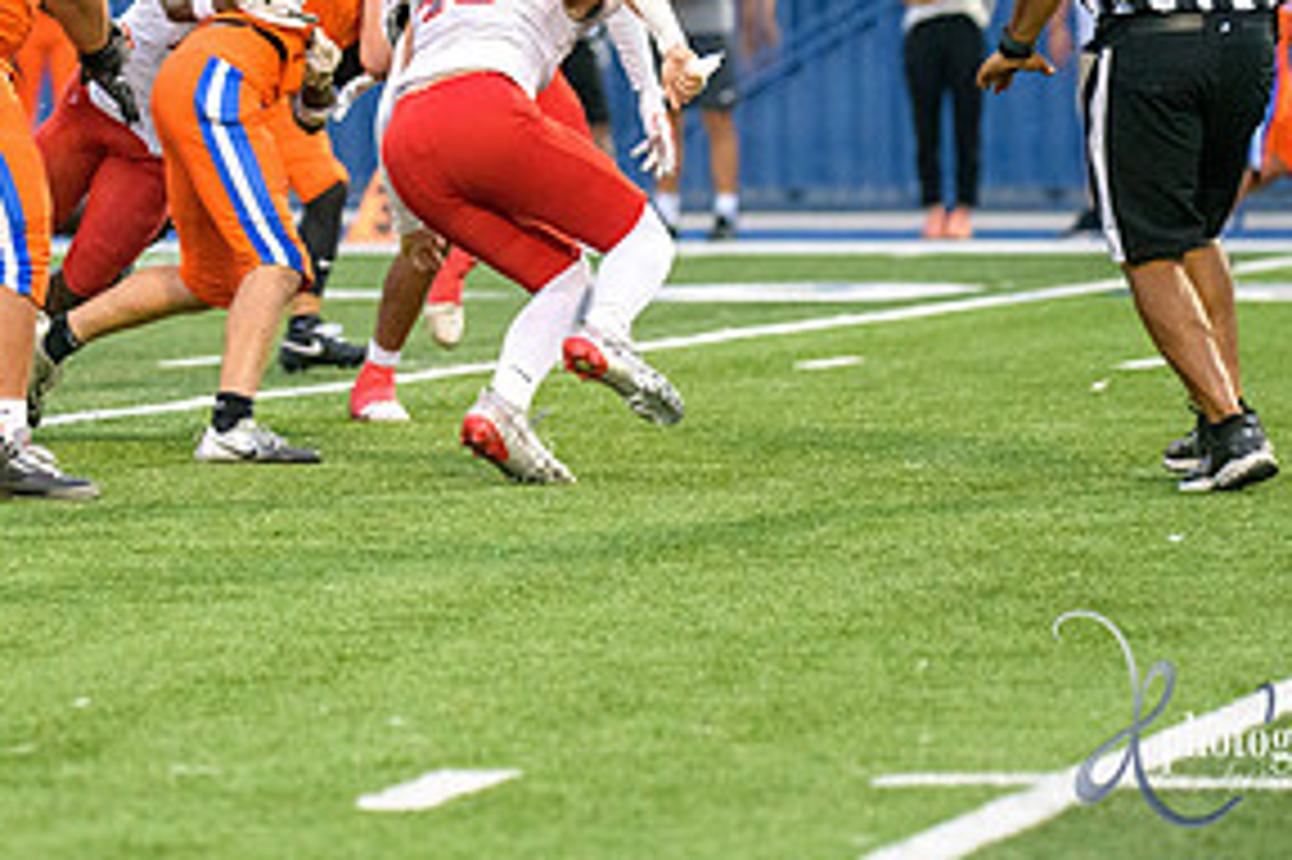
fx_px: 12338
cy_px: 70
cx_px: 230
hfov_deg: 6.0
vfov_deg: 4.0
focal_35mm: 344
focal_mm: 170
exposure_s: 1/2000
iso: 2800
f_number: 2.8
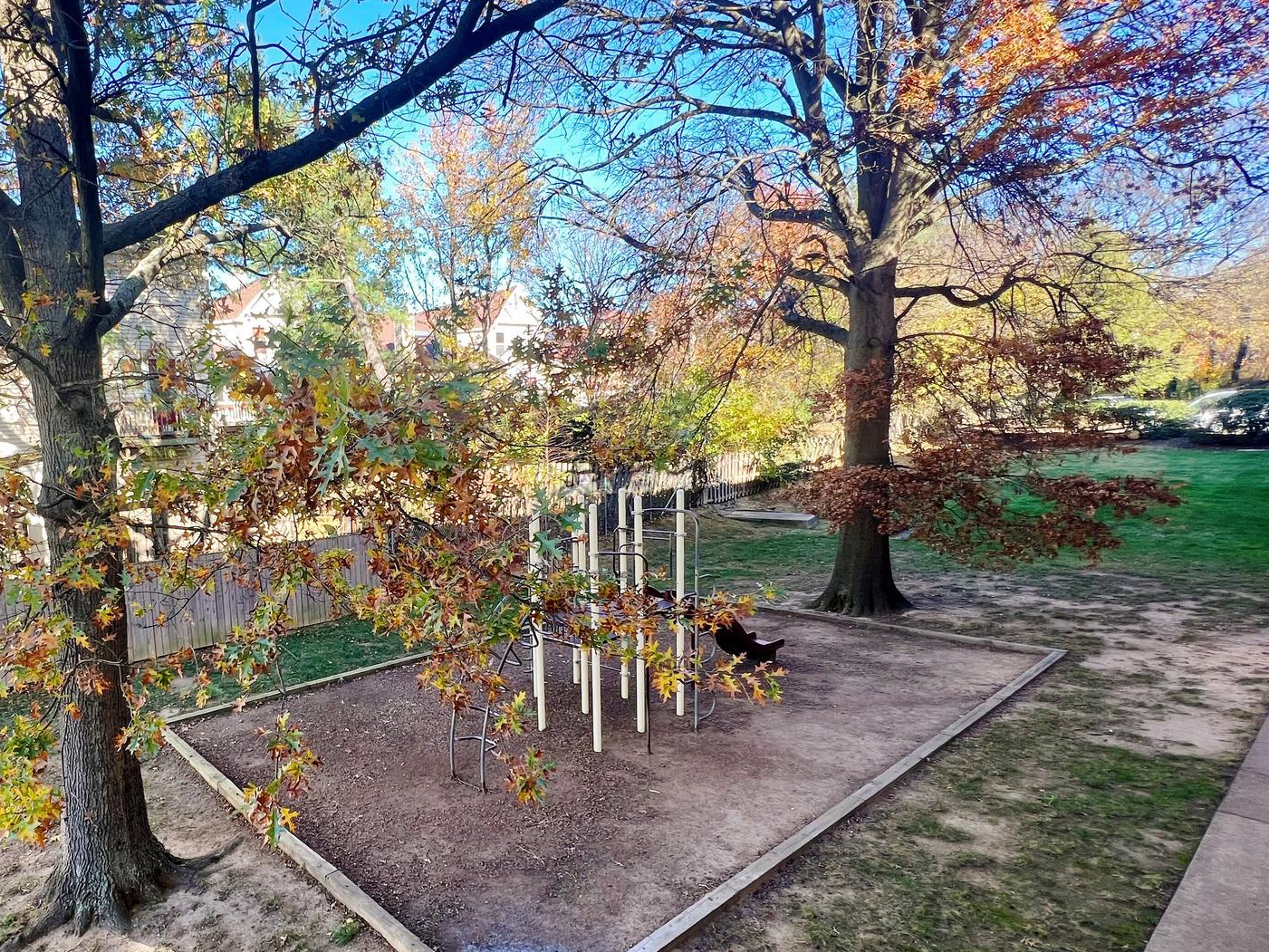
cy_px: 534
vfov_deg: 68.4
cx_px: 373
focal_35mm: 19
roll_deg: +3.7
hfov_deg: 80.3
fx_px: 697
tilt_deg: -8.2
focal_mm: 1.57
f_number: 1.8
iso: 32
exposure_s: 1/133
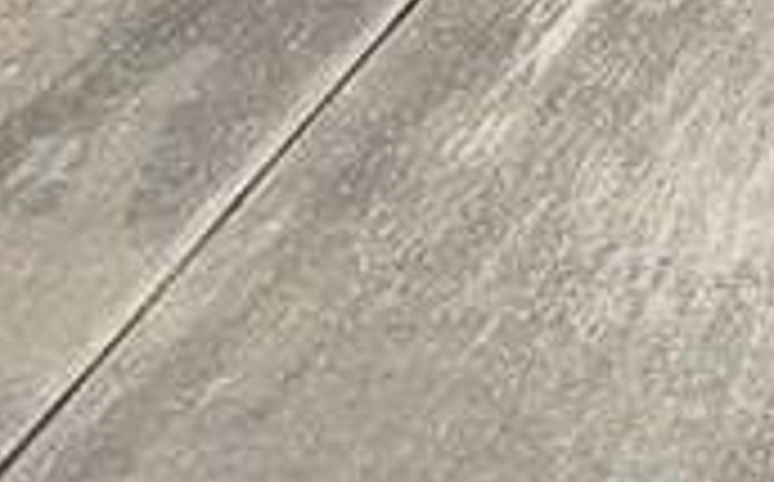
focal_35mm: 82
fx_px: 1727
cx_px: 1469
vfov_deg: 9.6
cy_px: -1173
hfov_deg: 18.5
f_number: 2.2
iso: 50
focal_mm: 2.2
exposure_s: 1/2500
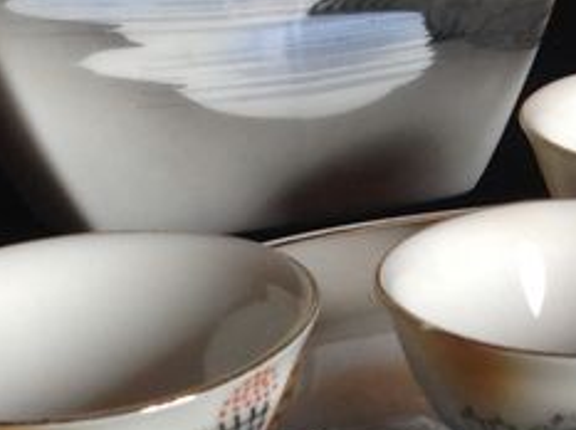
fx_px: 2492
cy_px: 162
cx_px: 593
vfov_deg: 9.9
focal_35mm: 150
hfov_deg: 13.0
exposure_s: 1/15
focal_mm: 4.28
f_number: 2.4
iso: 64
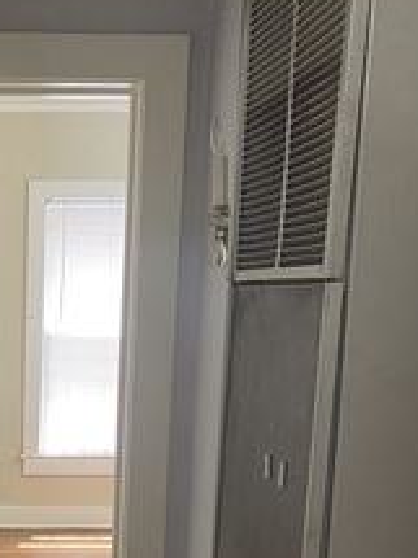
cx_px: -31
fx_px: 935
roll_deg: -0.2
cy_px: 506
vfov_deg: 31.6
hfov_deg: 23.8
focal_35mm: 58
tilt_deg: -12.9
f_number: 1.8
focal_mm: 4.25
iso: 250
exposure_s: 1/60
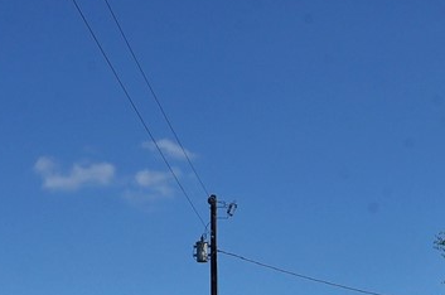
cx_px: 346
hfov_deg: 18.3
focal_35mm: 111
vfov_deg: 11.8
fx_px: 1370
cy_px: 415
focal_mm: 24
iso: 250
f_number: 10
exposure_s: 1/800
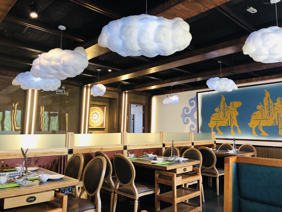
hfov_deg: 63.4
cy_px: 106
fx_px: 228
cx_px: 141
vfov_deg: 49.7
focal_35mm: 28
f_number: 1.8
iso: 40
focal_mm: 4
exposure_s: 1/33
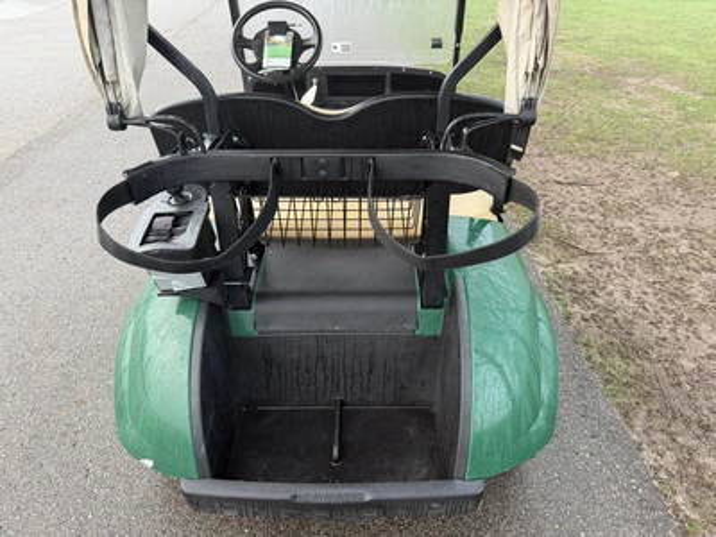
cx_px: 358
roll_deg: +1.1
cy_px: 268
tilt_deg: -30.9
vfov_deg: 56.8
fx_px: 496
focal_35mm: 24
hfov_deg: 71.6
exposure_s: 1/70
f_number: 1.78
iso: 200
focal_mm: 6.76
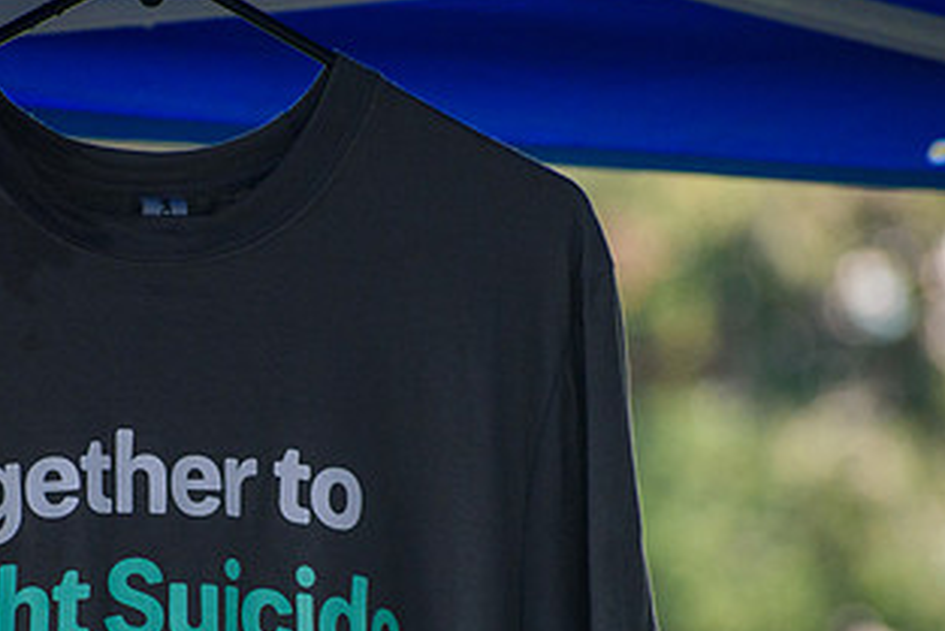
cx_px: 217
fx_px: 12789
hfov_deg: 4.2
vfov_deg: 2.8
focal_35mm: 487
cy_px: 572
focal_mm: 175
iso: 560
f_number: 5
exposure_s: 1/1000
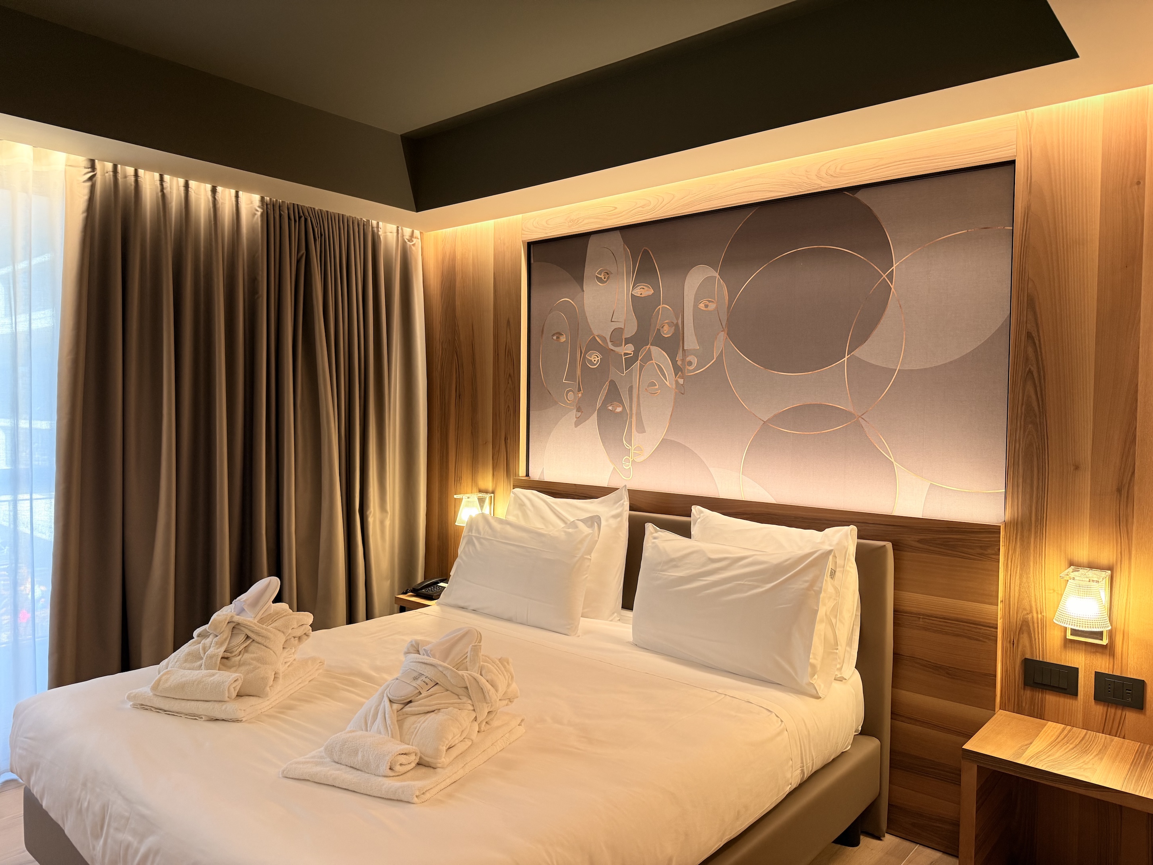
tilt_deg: -0.8
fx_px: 799
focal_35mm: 24
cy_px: 432
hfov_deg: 71.6
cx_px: 576
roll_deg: -0.8
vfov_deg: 56.8
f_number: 1.78
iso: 125
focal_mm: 6.76
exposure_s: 1/50
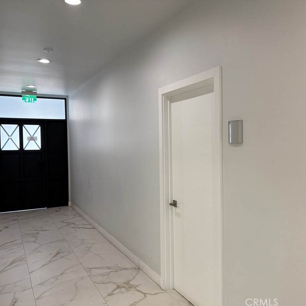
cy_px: 153
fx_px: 310
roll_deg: +0.9
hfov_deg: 52.3
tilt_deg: -2.0
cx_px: 180
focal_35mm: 31
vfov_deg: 52.5
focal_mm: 5.96
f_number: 1.6
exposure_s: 1/120
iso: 80
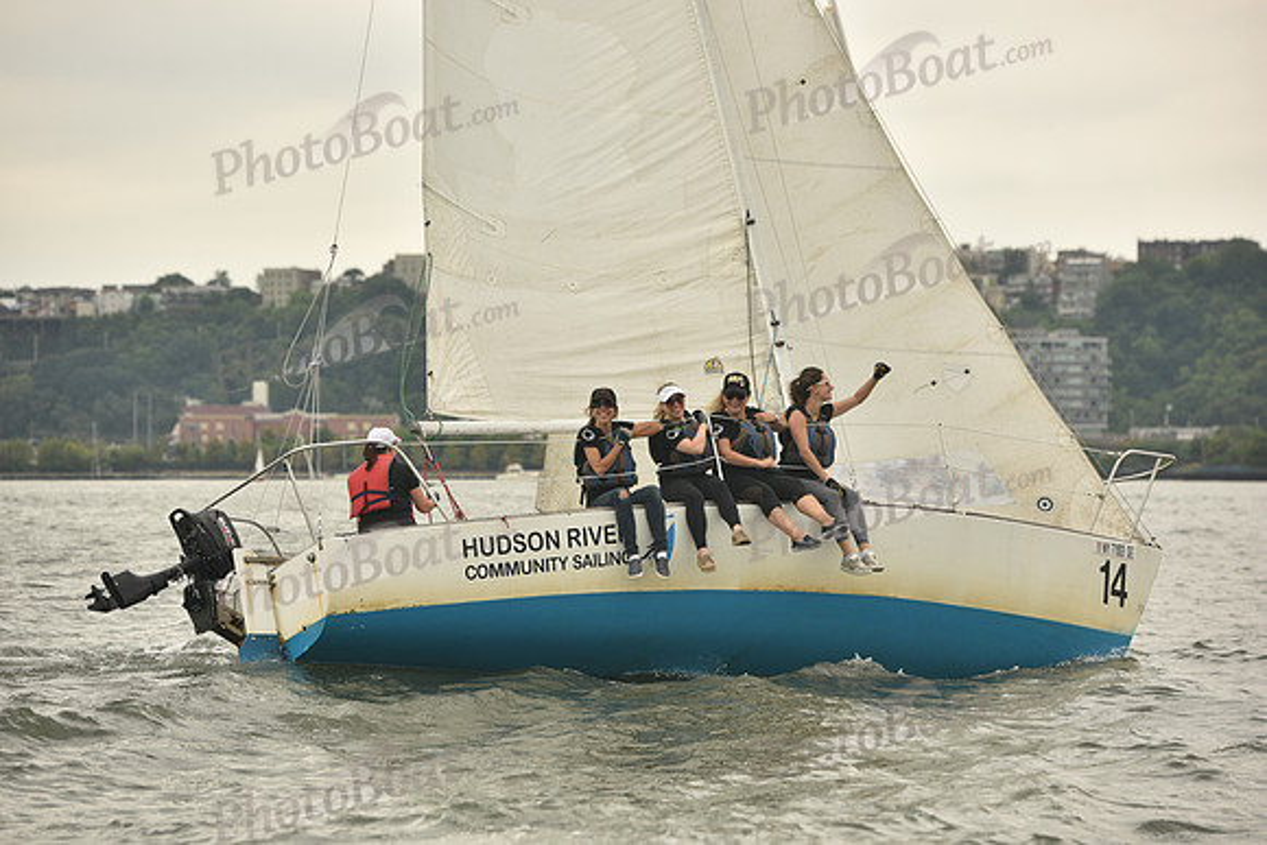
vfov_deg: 9.2
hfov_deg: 13.7
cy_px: 422
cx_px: 634
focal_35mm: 150
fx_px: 5280
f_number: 5
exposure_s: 1/1600
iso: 320
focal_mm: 150
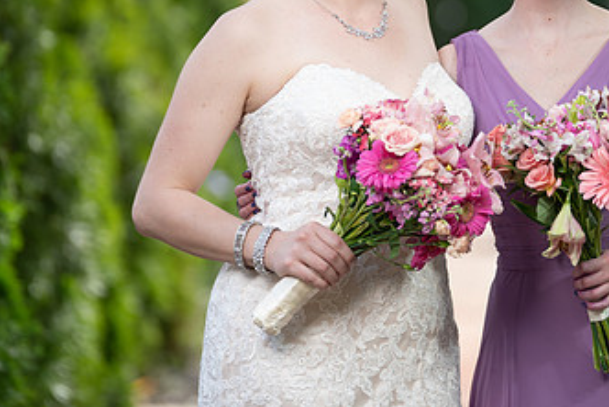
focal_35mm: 318
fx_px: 5384
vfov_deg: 4.3
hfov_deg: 6.5
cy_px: 31
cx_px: 369
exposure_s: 1/250
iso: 50
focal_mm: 164
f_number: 2.8
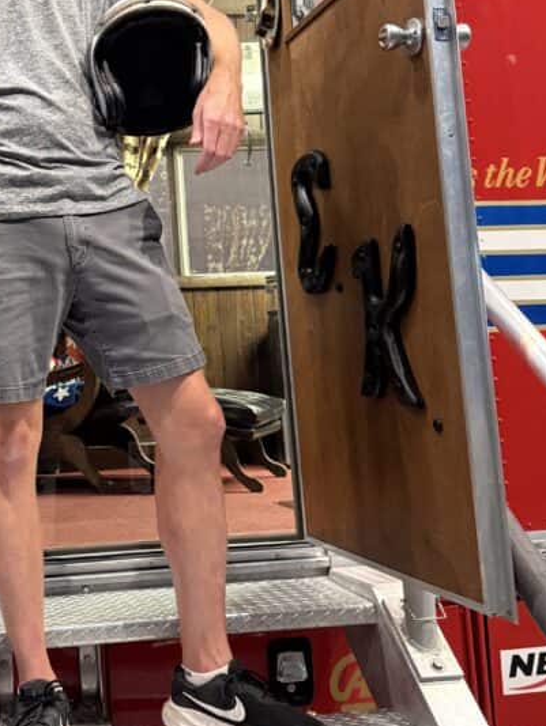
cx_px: 74
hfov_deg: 30.4
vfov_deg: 40.9
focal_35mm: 46
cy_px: 268
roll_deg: +2.2
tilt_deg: +6.2
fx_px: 967
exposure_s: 1/60
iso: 640
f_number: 1.78
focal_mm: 6.76
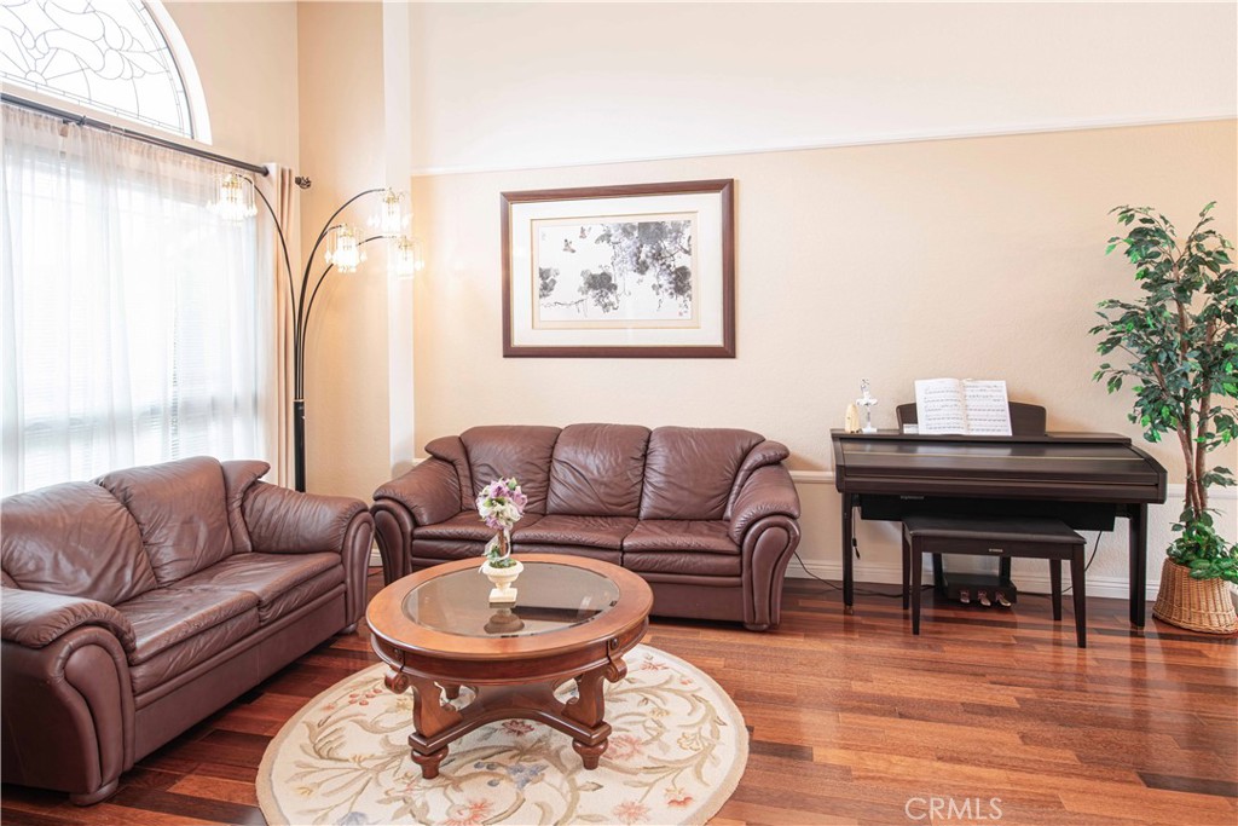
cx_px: 619
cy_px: 413
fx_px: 688
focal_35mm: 20
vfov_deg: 61.9
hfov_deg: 84.0
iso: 250
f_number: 8
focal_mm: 20
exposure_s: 1/13
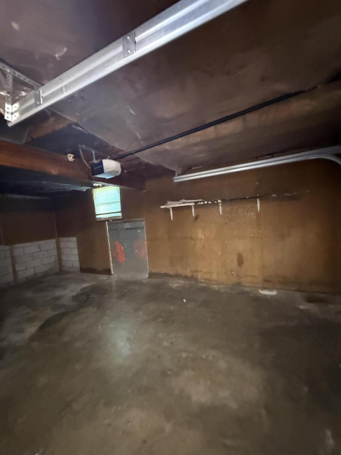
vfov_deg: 102.1
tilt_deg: -0.4
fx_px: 184
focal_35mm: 14
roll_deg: +5.0
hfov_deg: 85.7
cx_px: 170
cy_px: 228
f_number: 2.2
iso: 1600
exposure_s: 1/30
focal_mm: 2.22
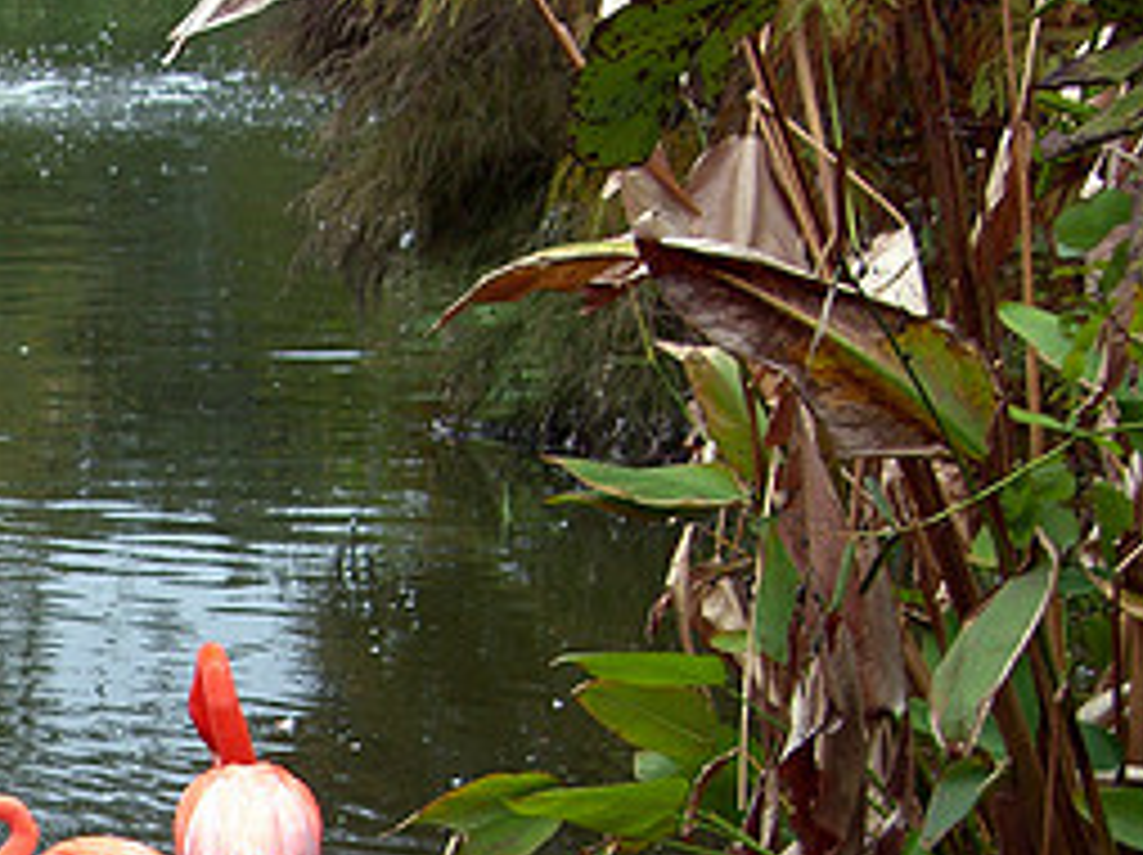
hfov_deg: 12.2
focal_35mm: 160
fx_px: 5278
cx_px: -108
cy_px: 956
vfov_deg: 9.2
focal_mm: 18
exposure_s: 1/100
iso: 50
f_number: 3.2
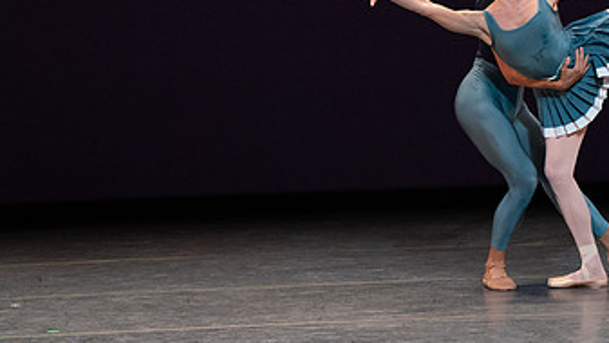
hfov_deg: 3.6
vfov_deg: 2.0
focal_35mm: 606
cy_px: 5
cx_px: 463
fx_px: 9791
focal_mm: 336
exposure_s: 1/400
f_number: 8
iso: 5000
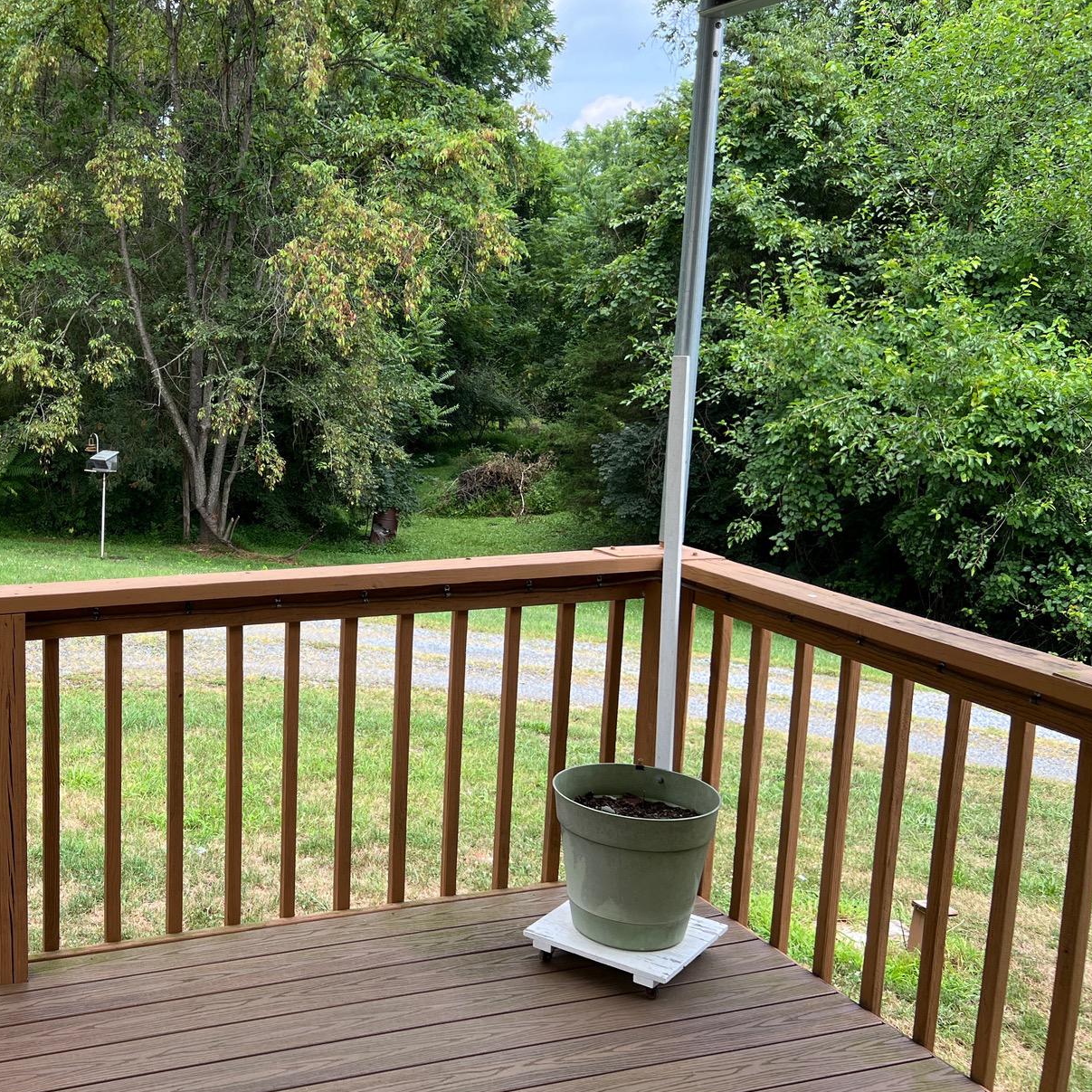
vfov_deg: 42.8
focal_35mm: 39
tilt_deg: -10.8
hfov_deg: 41.1
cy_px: 535
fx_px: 1392
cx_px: 226
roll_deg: +0.0
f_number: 1.5
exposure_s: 1/670
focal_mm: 5.7
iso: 50
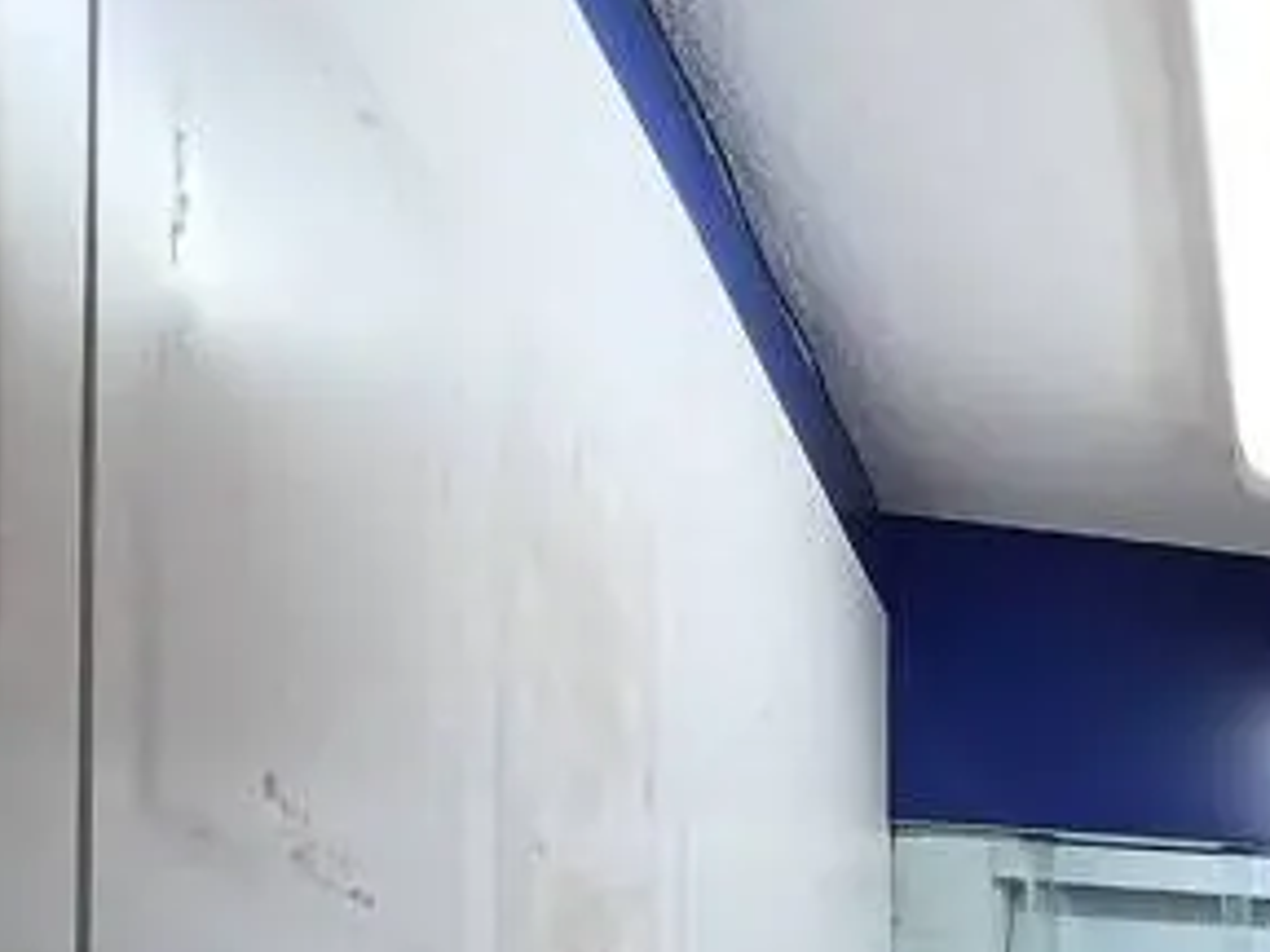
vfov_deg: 22.6
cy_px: 1454
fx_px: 1908
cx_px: 1954
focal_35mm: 52
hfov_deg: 26.0
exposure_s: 1/100
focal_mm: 1.65
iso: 320
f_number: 2.2
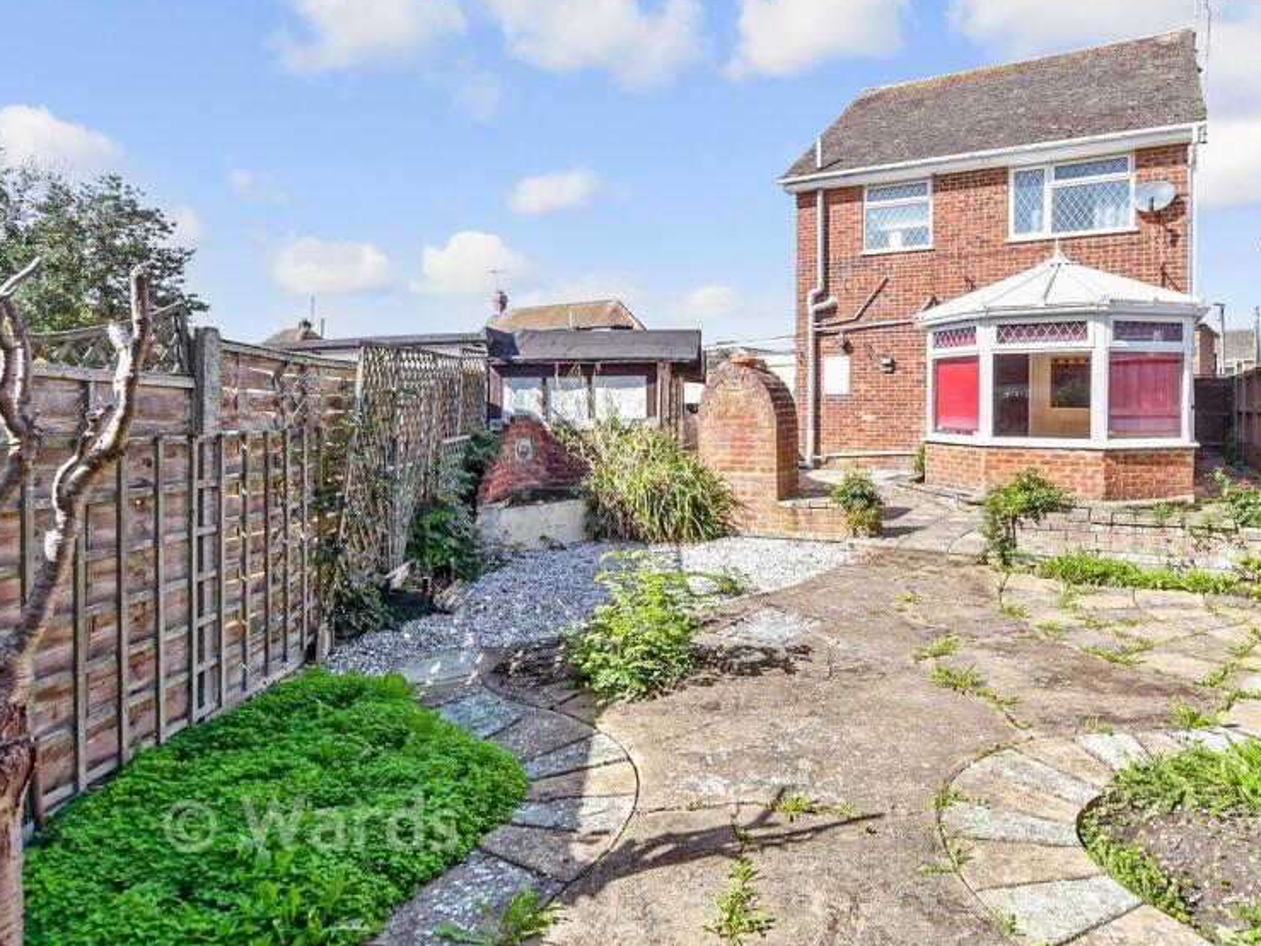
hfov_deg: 81.1
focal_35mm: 20
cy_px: 424
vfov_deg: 65.8
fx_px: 728
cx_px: 730
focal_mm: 10
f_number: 8
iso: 160
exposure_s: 1/160
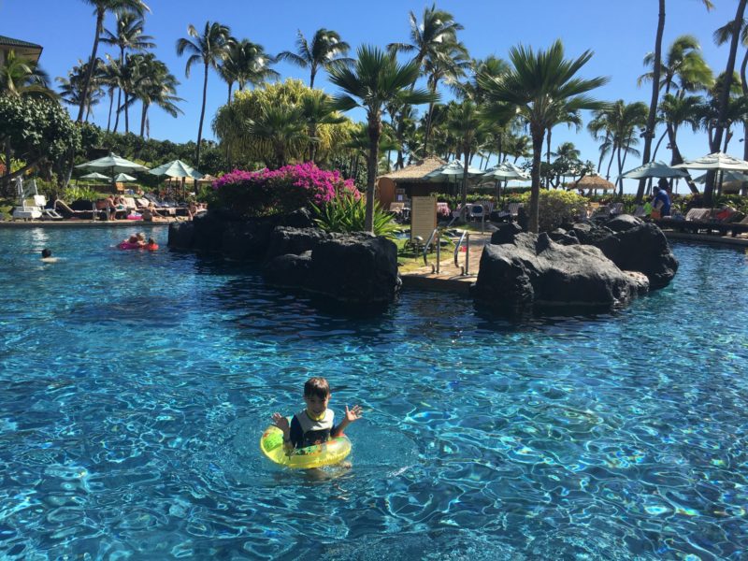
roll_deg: -0.4
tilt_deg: -7.7
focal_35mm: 29
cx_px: 374
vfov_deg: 48.2
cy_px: 280
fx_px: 627
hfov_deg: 61.7
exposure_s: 1/1479
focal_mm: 4.15
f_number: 2.2
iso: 25
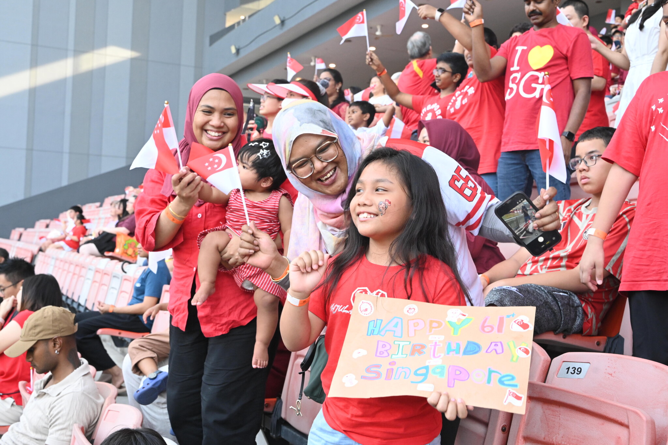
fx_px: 760
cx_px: 334
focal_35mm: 41
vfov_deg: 32.6
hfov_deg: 47.4
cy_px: 222
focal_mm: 41
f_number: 7.1
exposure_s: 1/400
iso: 3200
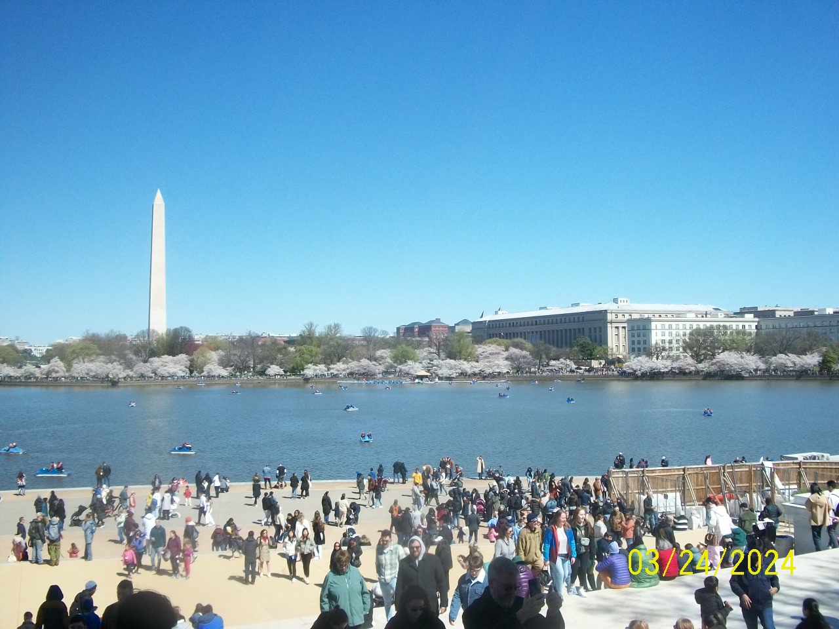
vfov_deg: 44.2
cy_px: 314
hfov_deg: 56.8
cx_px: 420
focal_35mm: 32
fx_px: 776
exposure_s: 1/320
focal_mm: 5.7
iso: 80
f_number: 5.5
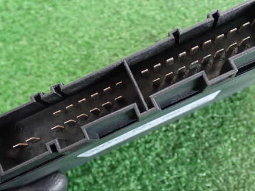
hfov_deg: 34.4
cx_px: 132
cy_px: 87
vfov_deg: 26.1
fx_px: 412
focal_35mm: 56
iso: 800
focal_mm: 7.31
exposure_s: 1/20
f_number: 2.8
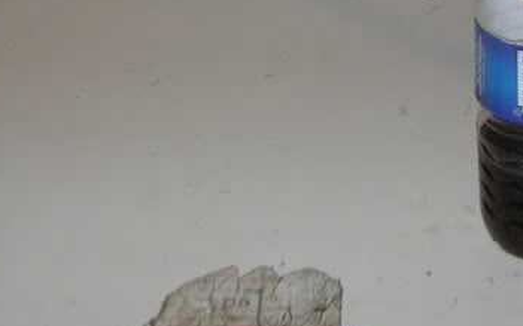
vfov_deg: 14.7
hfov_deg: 23.5
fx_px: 1239
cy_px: -15
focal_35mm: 87
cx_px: 410
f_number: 2.8
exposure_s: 1/30
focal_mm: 5.6
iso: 100
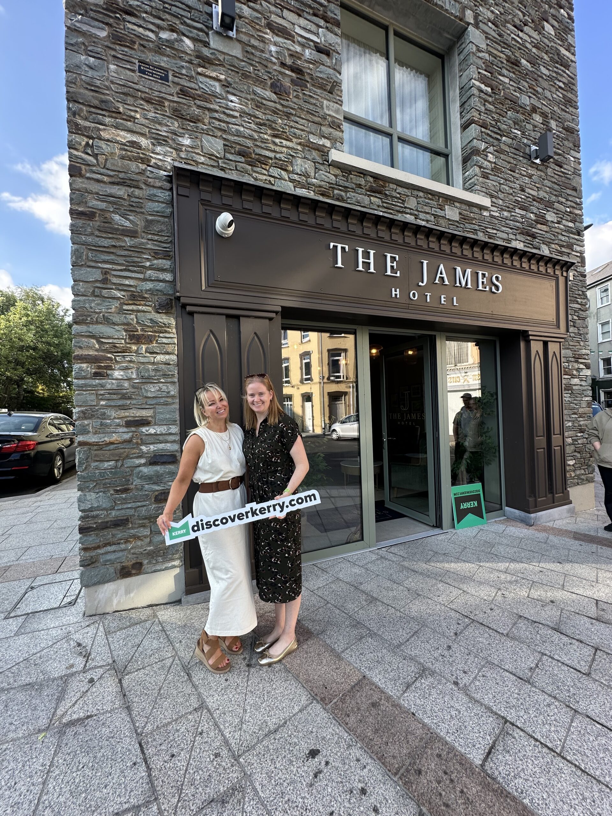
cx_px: 306
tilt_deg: +0.9
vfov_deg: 102.1
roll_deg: +1.3
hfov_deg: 85.7
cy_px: 408
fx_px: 330
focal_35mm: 14
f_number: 2.2
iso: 40
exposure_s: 1/272
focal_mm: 2.22
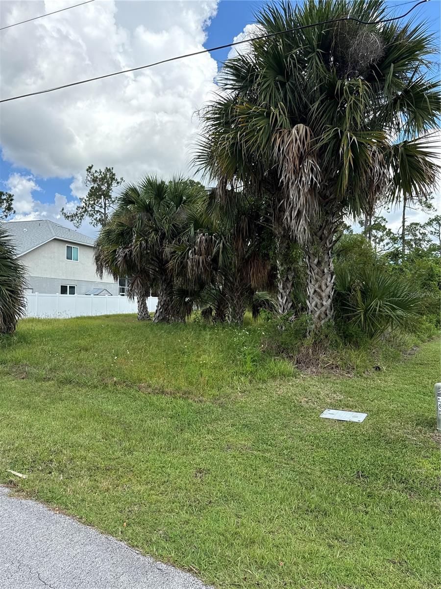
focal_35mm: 24
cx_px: 220
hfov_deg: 56.8
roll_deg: -0.7
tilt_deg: +1.1
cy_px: 294
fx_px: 408
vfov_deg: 71.6
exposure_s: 1/3021
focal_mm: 6.76
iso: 100
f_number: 1.78
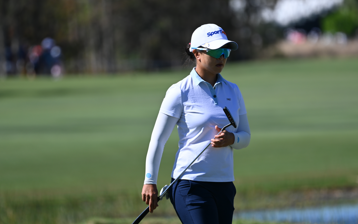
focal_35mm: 612
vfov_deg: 2.1
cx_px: 179
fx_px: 5971
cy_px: 108
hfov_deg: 3.4
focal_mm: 400
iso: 110
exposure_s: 1/640
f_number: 5.6
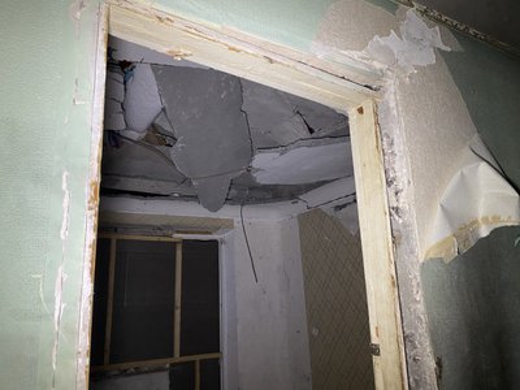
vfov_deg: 53.1
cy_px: 195
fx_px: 391
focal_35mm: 26
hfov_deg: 67.3
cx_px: 260
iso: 250
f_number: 1.8
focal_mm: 4.25
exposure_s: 1/60
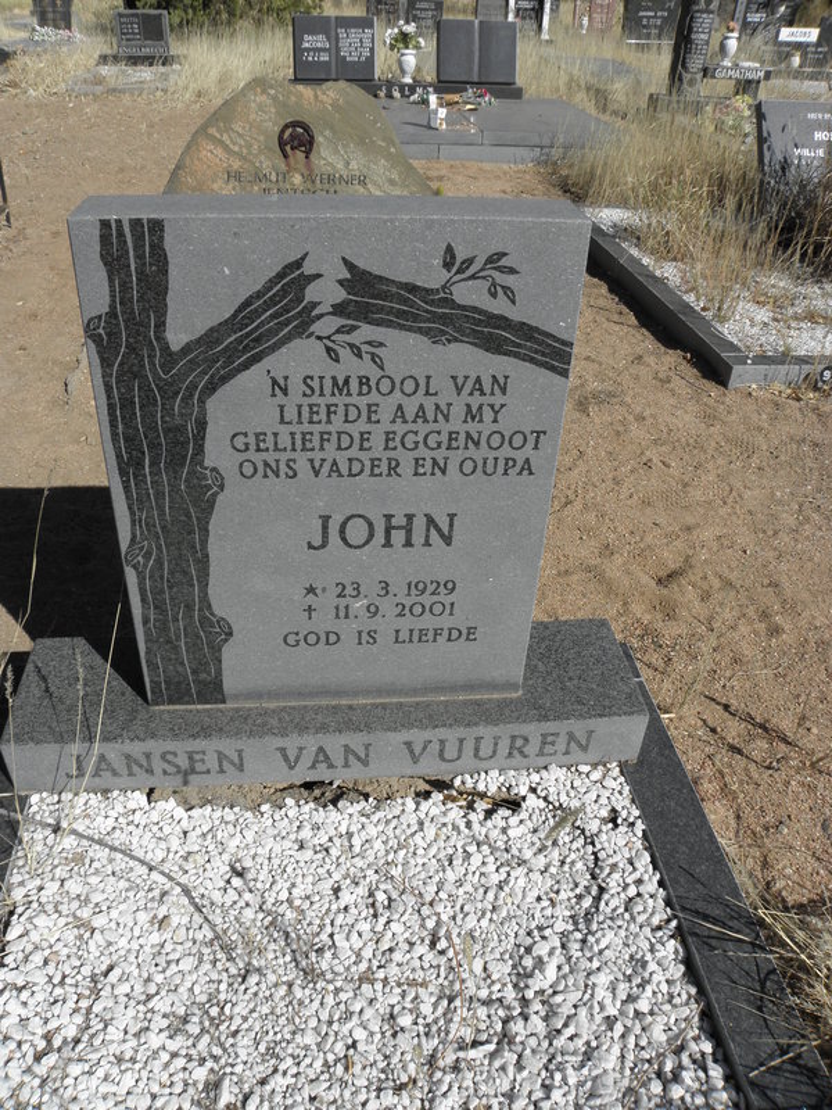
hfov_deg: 53.1
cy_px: 555
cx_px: 416
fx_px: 833
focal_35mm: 26
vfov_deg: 67.3
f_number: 5.6
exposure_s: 1/500
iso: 64
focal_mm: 4.6
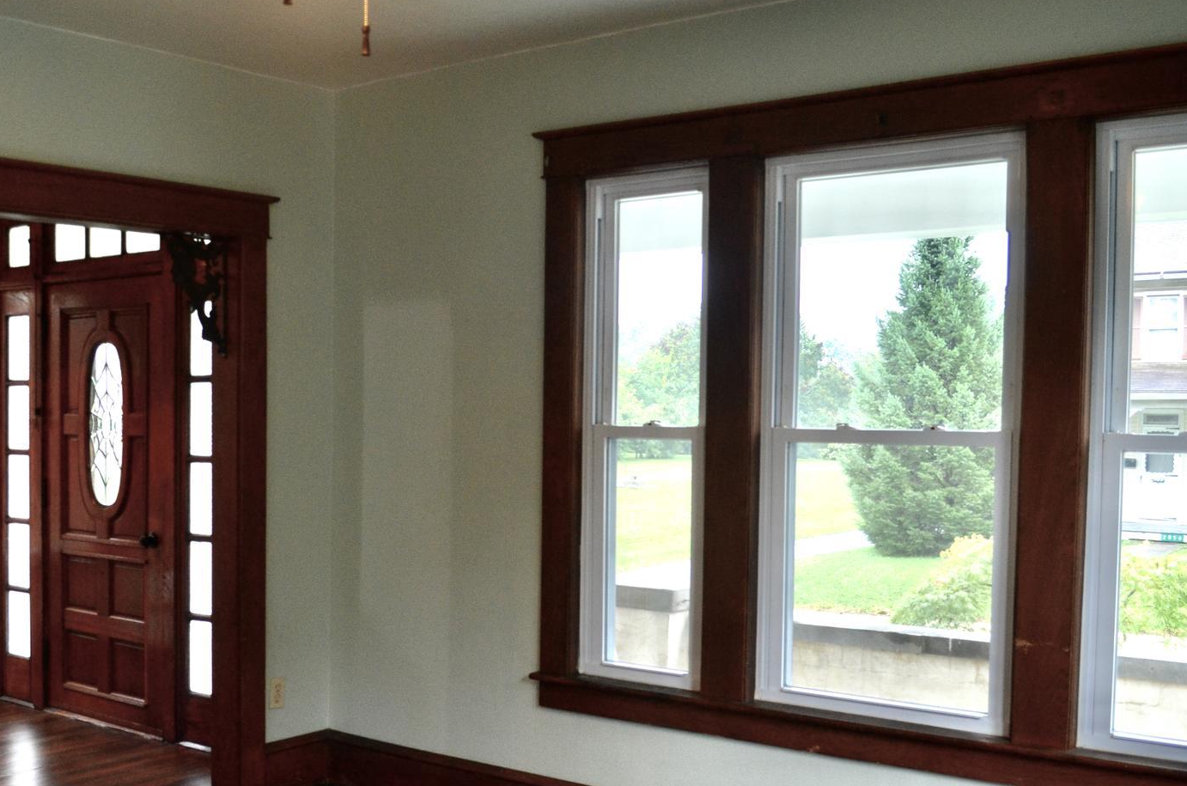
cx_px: 490
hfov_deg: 48.3
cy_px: 490
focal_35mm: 40
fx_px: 1316
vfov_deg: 33.1
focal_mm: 18
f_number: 4
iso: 640
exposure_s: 1/60
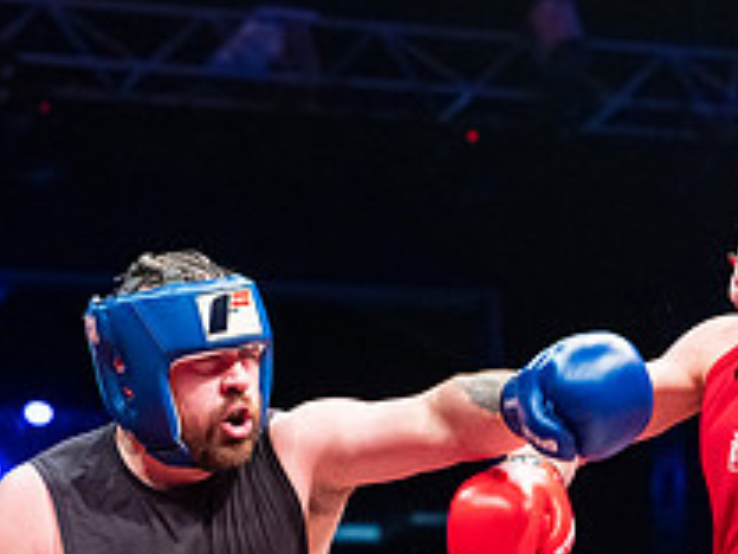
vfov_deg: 9.8
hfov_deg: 13.1
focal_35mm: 150
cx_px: 656
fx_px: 3198
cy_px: 637
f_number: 2.8
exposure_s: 1/1000
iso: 4000
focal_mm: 56
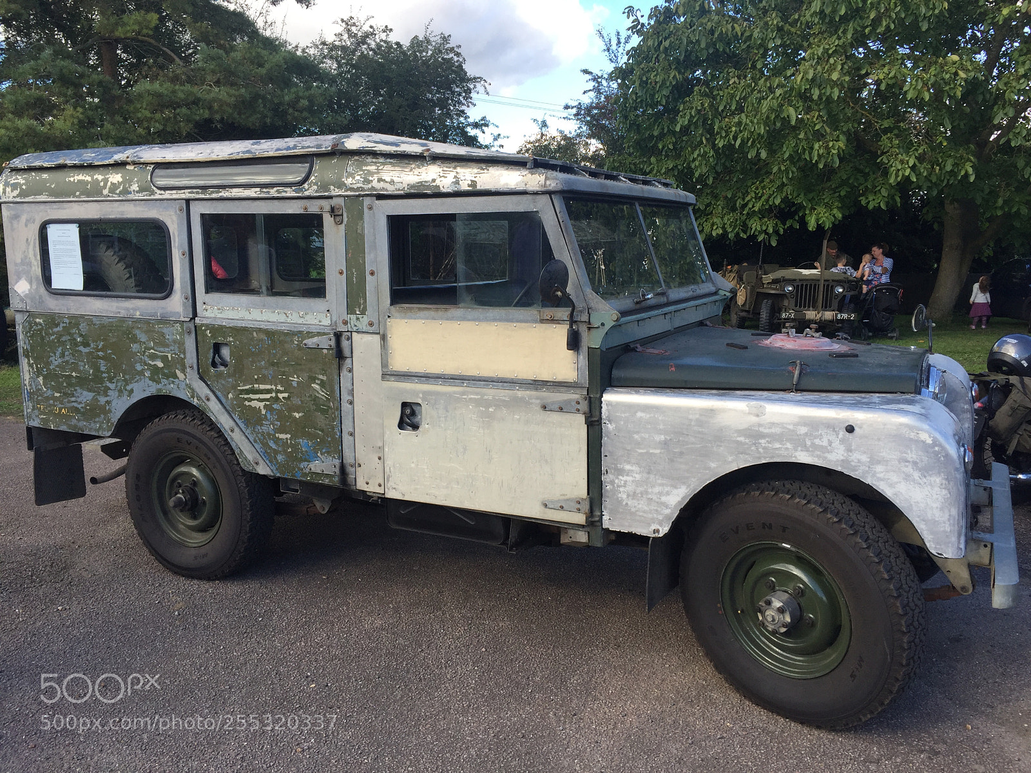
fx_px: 864
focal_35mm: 29
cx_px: 516
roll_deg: -0.7
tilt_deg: -8.4
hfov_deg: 61.7
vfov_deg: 48.2
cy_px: 386
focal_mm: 4.15
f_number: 2.2
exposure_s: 1/455
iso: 32
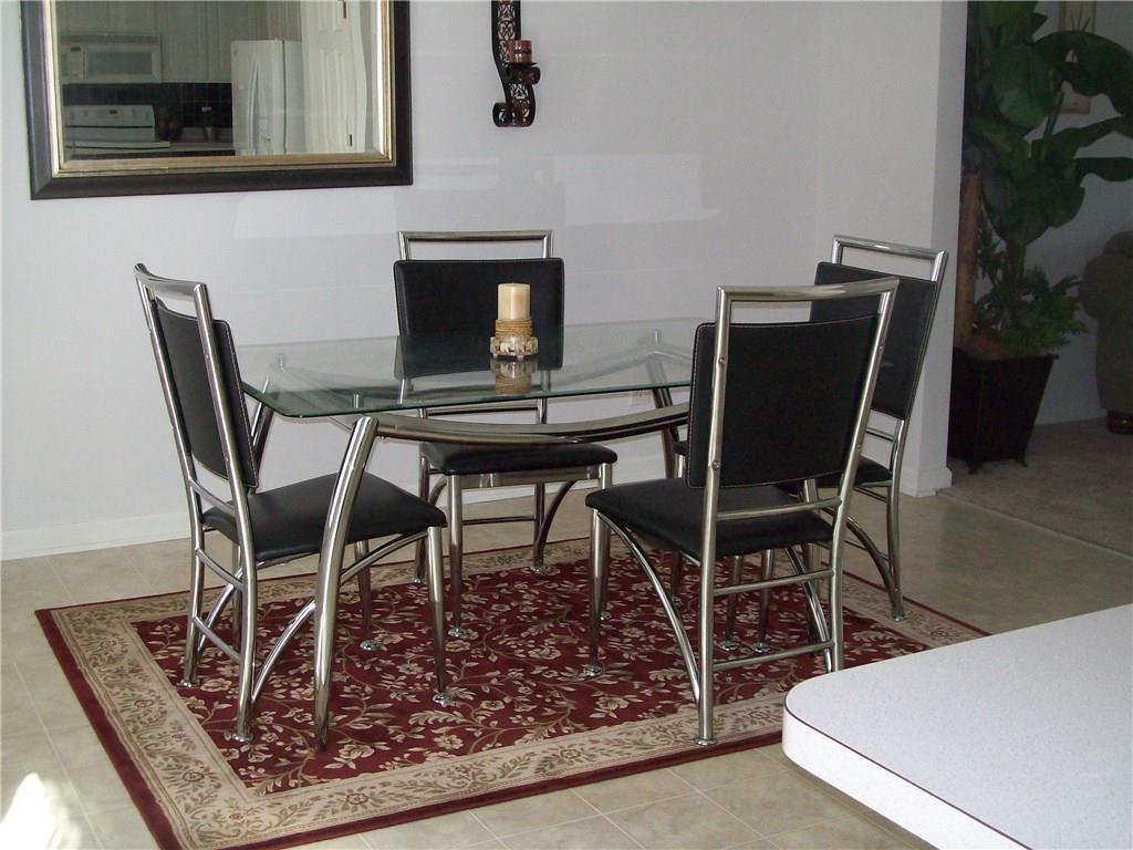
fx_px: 1473
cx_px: 566
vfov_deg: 32.2
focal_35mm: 45
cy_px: 425
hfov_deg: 42.1
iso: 200
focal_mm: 7.6
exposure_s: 1/73.6
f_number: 3
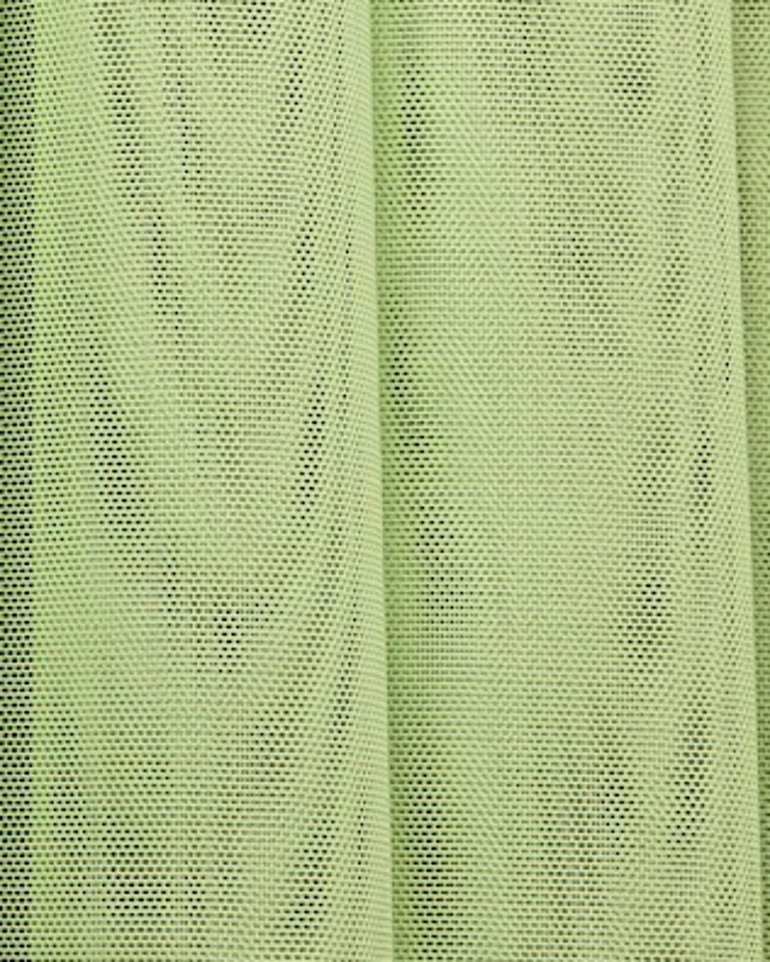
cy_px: 481
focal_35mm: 203
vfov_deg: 9.5
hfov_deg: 7.6
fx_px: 5774
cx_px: 322
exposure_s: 1/800
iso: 800
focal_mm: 95
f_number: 13
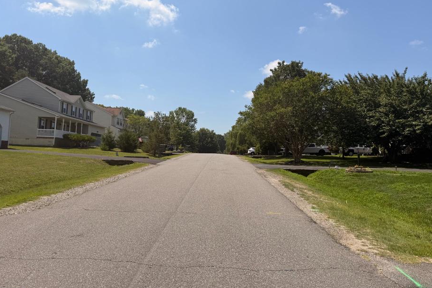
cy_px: 127
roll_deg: -1.2
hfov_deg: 65.5
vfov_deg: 46.3
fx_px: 336
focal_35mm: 28
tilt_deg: +5.2
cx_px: 209
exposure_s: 1/7353
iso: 80
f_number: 1.78
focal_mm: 6.76
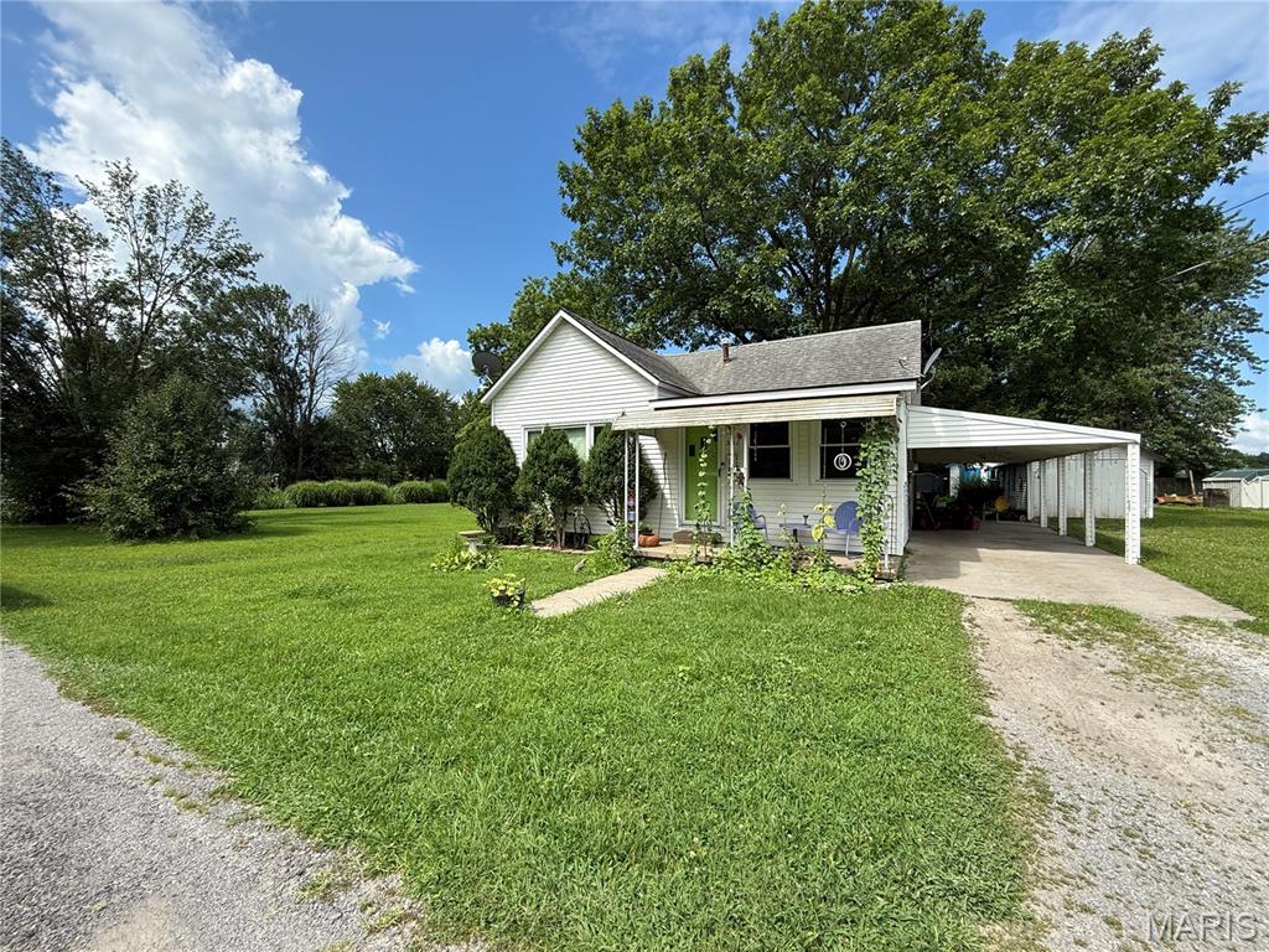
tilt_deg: +1.1
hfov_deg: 102.1
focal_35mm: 14
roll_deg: +0.0
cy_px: 476
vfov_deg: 85.7
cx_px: 634
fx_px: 513
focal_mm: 2.22
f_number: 2.2
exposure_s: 1/1464
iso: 50
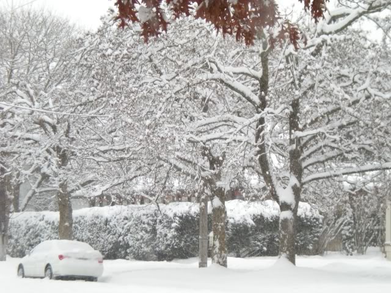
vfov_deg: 13.0
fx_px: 1288
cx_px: 196
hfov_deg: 17.3
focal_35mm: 114
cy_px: 146
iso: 400
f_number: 5.9
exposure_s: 1/117
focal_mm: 18.9
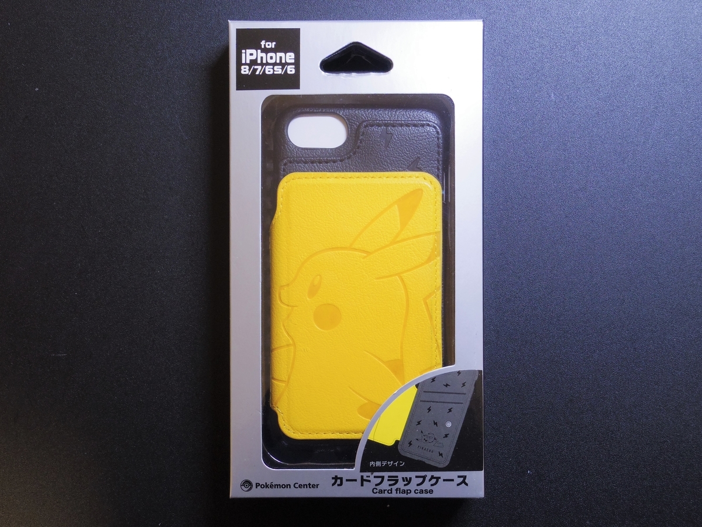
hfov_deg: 45.8
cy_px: 264
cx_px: 351
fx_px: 831
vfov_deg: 35.1
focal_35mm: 41
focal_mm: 9
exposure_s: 1/25
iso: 400
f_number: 3.5
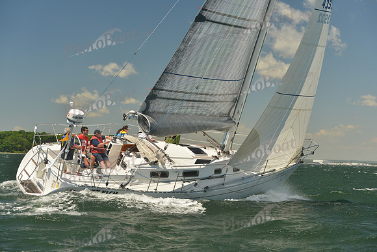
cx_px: 188
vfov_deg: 19.5
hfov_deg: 28.8
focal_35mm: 70
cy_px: 126
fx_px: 733
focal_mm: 70
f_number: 5.6
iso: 400
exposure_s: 1/800
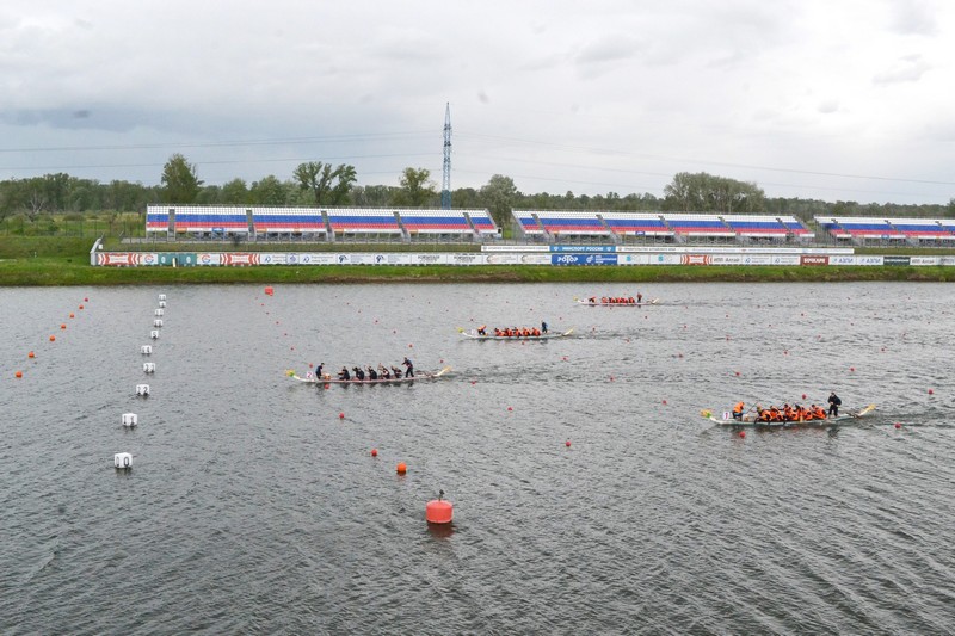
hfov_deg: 53.1
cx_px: 478
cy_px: 318
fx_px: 955
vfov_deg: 36.9
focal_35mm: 36
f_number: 13
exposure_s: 1/640
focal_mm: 24
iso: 1600
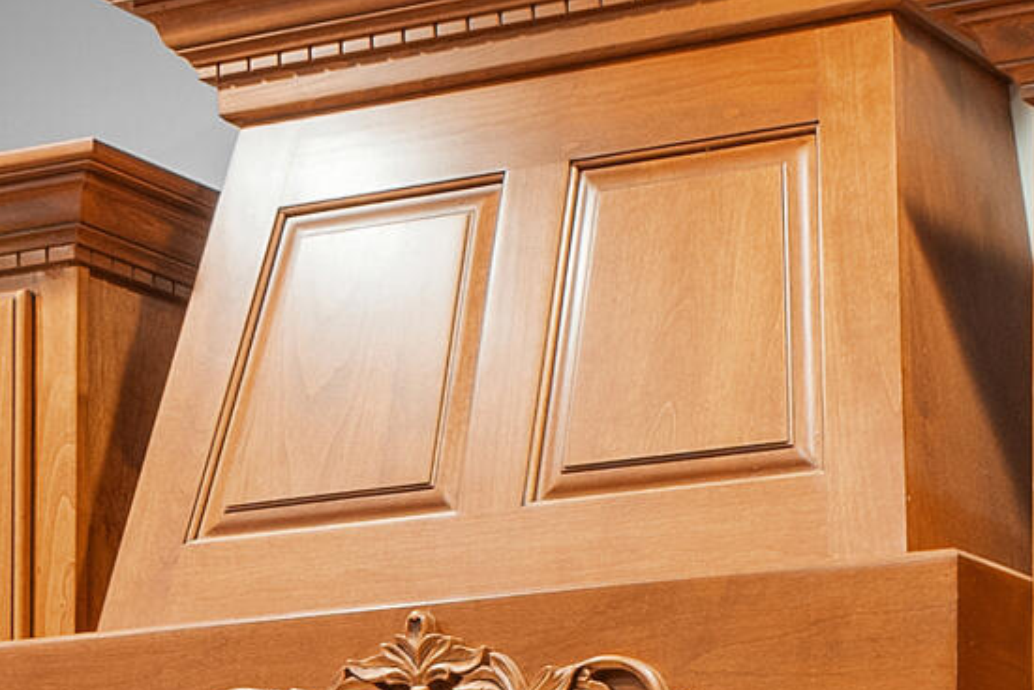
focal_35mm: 136
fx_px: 3908
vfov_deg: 9.6
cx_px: 499
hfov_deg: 15.1
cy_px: 1274
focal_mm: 20
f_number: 9
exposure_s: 2.5
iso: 250
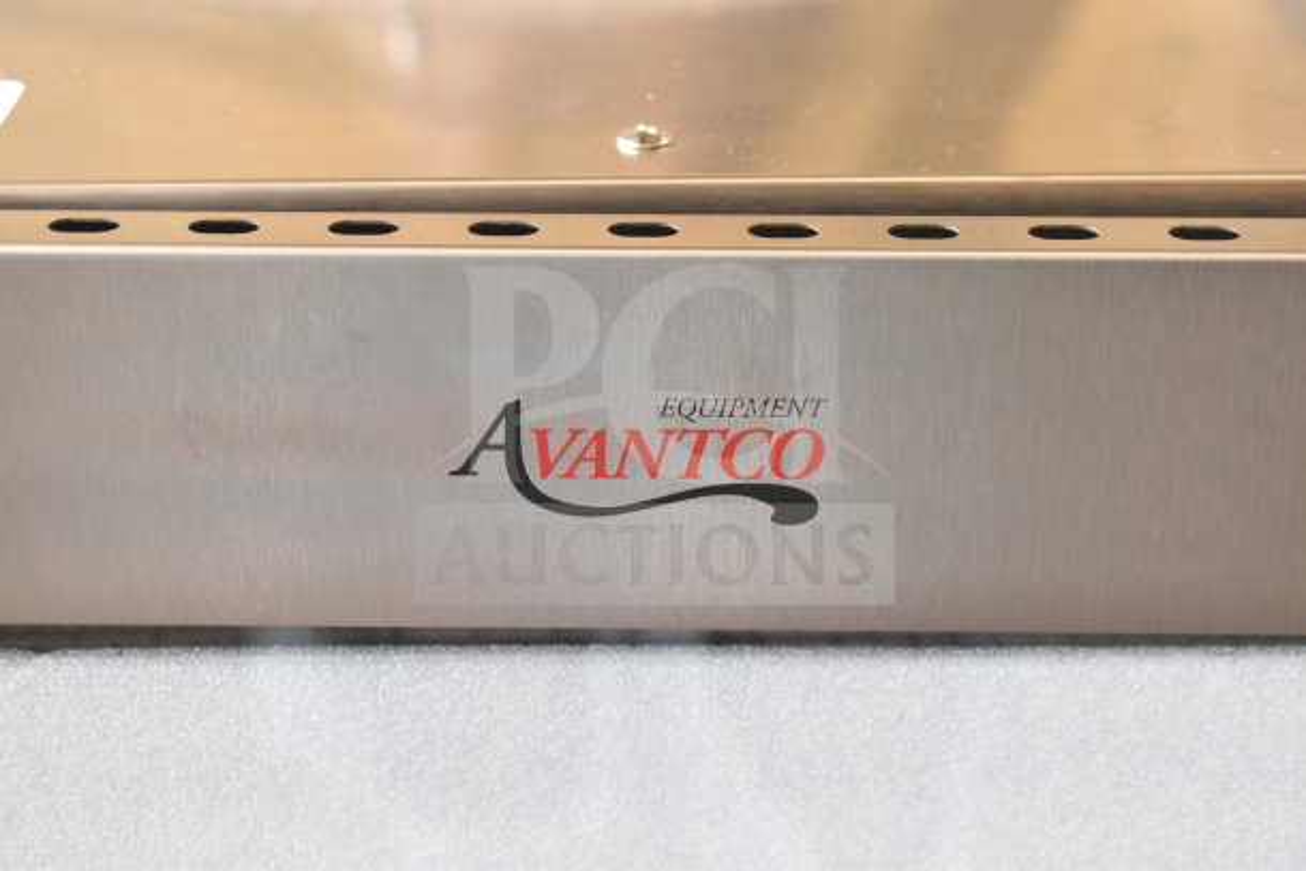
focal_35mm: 78
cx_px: 653
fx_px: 2830
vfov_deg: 17.5
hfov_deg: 26.0
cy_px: 436
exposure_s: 1/80
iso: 1250
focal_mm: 52
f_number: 5.6
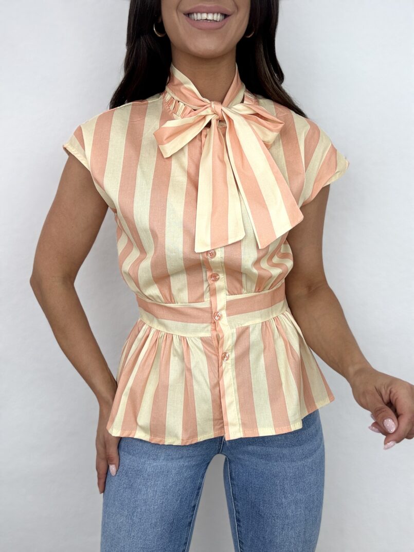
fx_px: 478
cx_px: 207
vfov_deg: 60.0
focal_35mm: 30
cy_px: 276
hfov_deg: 46.8
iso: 25
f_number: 1.9
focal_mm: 2.69
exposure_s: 1/100
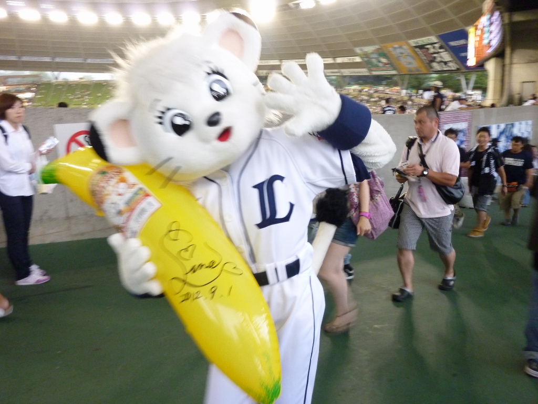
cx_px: 269
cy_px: 202
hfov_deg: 69.4
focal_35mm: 25
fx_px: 389
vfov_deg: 54.9
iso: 400
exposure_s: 1/20
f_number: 3.3
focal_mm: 4.5
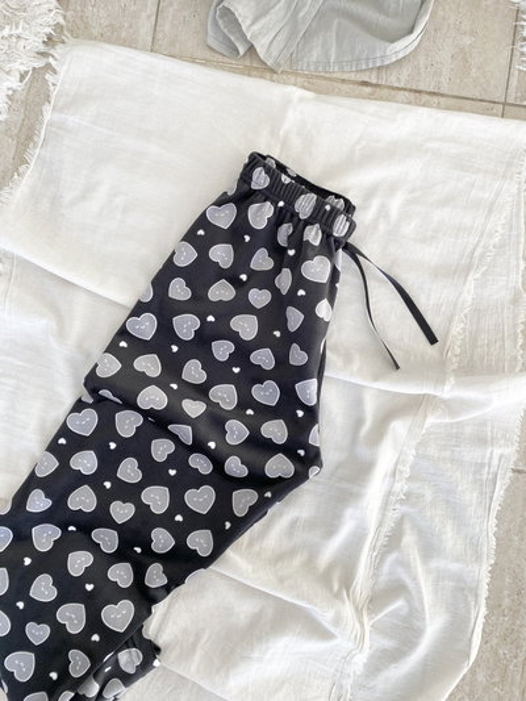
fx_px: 527
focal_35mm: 26
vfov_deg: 67.3
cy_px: 350
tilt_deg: -87.8
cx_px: 263
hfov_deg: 53.1
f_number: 1.8
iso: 40
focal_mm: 4.25
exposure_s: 1/122
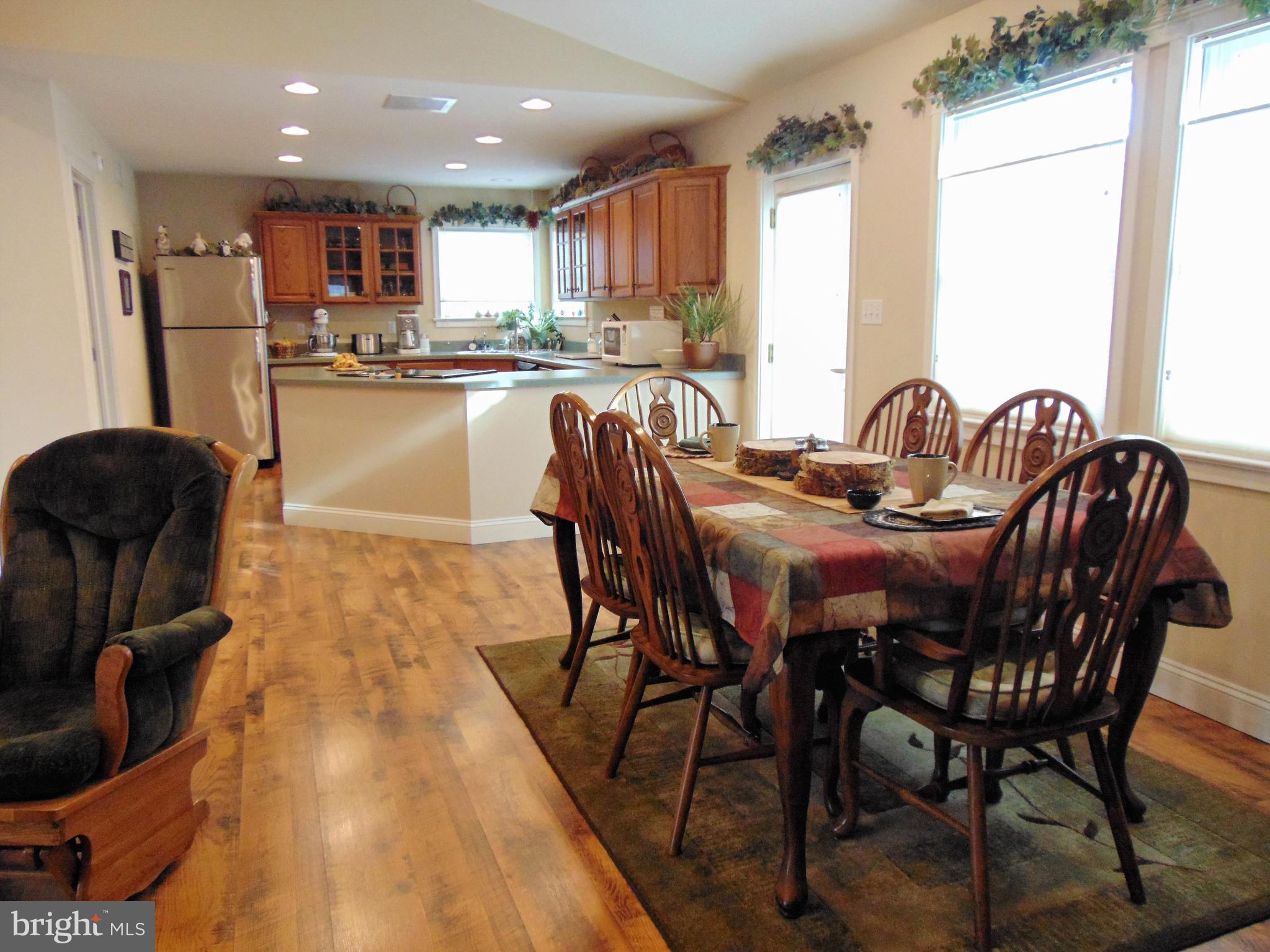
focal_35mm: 25
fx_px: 917
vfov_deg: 54.9
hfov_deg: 69.4
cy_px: 476
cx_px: 635
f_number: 3
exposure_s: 1/30
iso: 320
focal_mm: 4.5
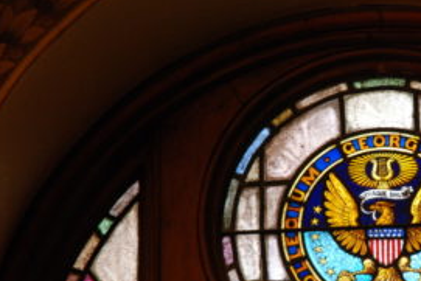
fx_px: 2270
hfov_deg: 10.5
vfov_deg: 7.1
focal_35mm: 194
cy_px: 204
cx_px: 376
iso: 800
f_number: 4.5
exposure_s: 1/30
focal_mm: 70
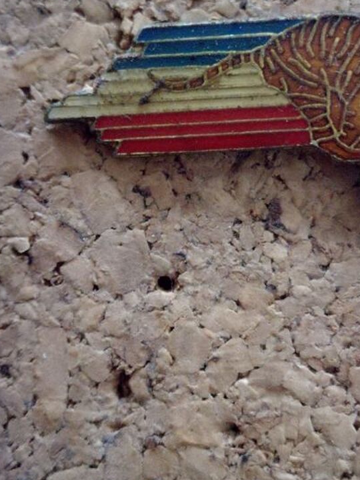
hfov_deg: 28.9
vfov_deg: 38.1
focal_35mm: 50
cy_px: 216
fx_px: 693
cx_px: 243
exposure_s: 1/12.5
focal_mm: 3.79
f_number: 2
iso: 2000
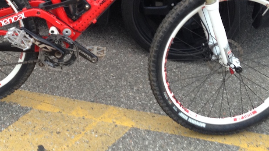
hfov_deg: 34.6
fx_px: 428
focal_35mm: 60
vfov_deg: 19.5
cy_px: 3
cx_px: 90
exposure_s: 1/20
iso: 100
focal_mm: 4.12
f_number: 2.4
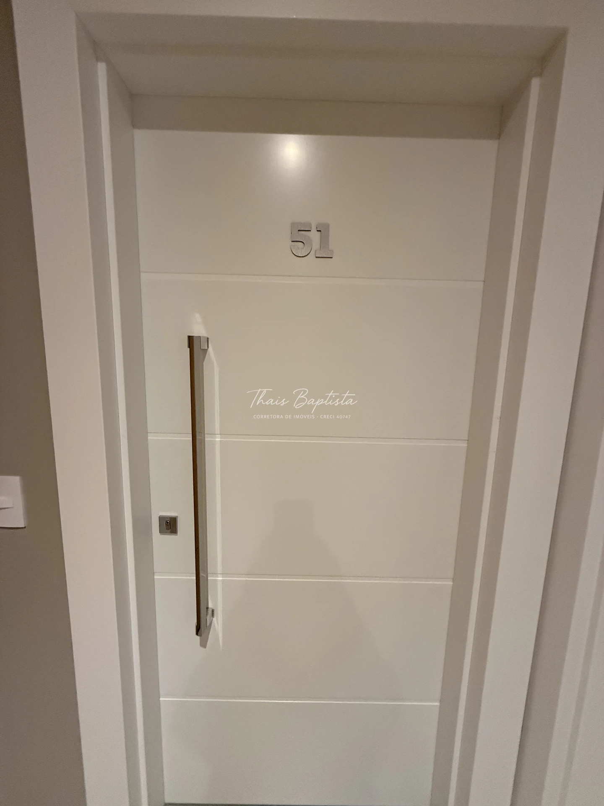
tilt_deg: -7.6
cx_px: 302
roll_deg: -2.0
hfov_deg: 85.7
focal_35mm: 14
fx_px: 326
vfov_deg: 102.1
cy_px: 403
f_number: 2.2
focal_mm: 2.22
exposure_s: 1/60
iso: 640
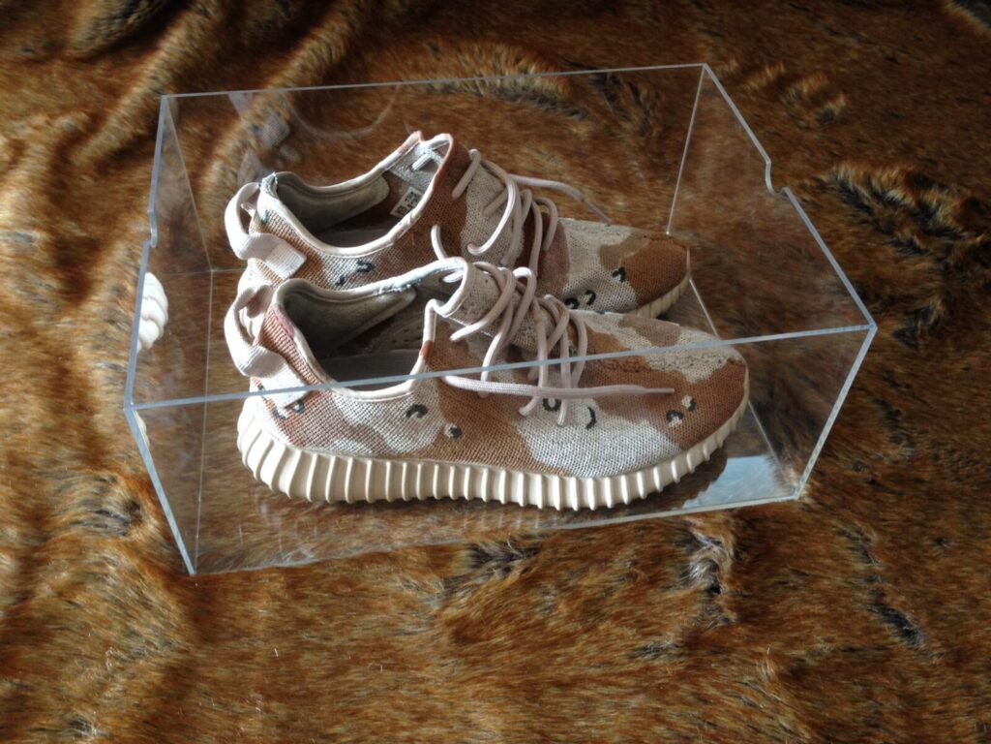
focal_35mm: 33
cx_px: 496
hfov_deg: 55.4
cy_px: 372
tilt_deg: -47.8
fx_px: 945
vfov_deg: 42.9
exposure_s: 1/20
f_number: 2.4
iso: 100
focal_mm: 4.12
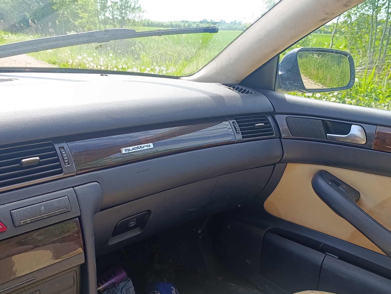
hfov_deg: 52.6
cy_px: 147
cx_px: 196
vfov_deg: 40.8
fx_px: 396
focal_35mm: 35
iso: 58
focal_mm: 6.11
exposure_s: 1/100
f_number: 1.65
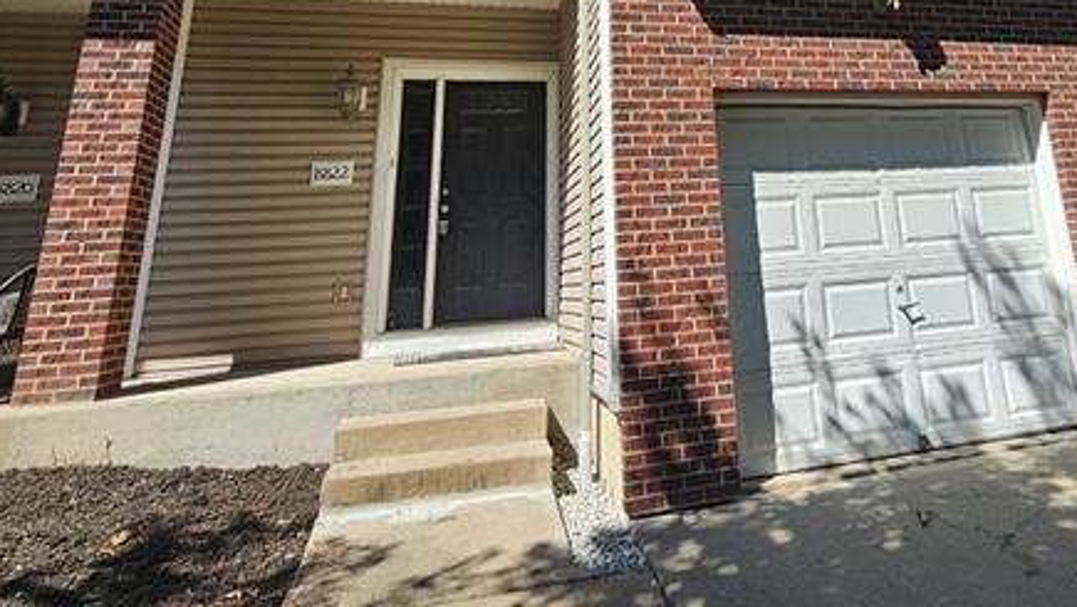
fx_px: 714
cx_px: 706
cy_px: 12
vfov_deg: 40.8
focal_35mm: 25
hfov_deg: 72.1
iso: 50
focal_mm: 2.2
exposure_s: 1/1192
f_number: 2.2
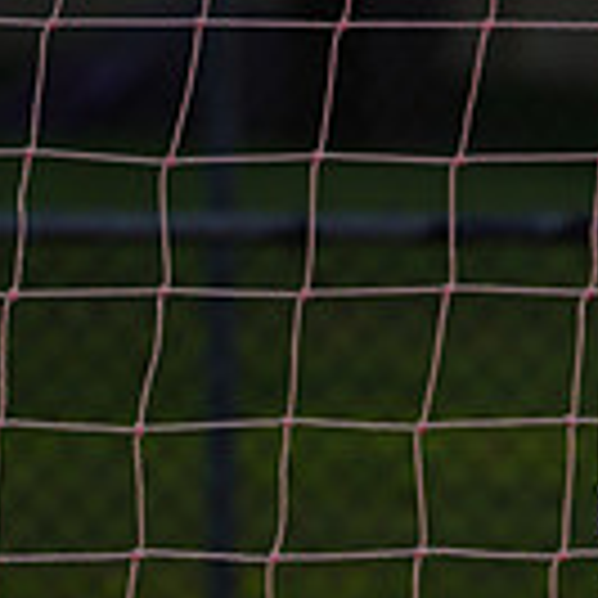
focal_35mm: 896
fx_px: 17512
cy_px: 940
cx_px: 744
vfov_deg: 2.0
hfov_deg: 2.0
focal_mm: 241
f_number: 5.6
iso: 200
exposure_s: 1/250
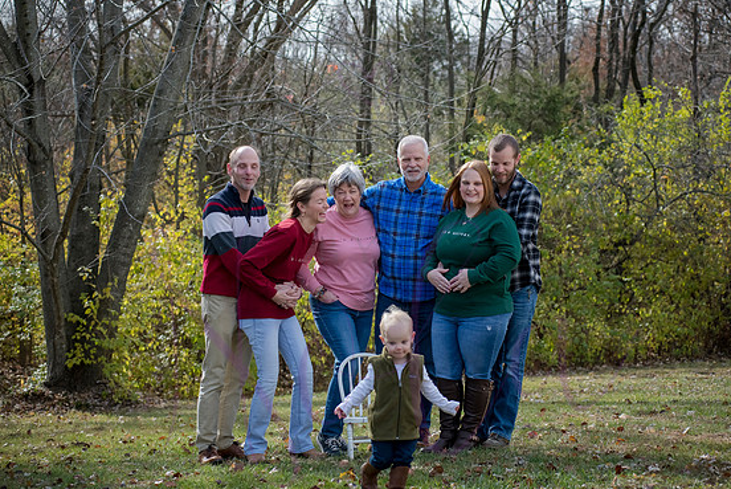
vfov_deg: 16.3
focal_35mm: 84
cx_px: 372
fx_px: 1707
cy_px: 247
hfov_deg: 24.2
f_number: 5
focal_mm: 80
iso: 400
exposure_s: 1/800
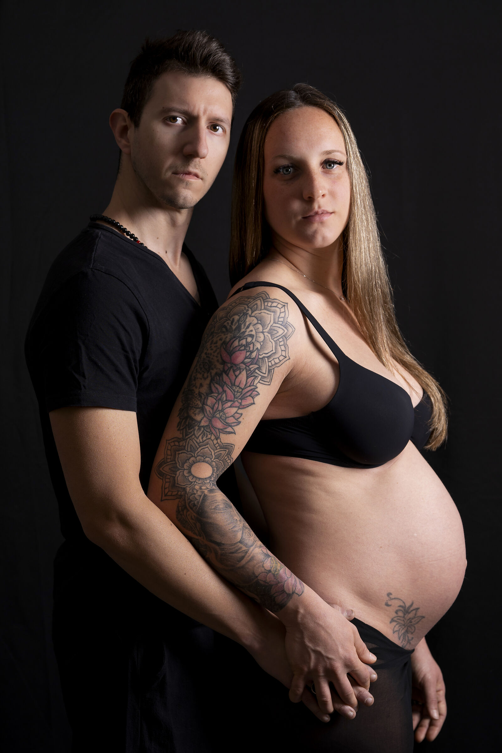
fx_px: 1276
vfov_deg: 32.9
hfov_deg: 22.3
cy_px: 376
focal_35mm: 61
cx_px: 251
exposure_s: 1/200
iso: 64
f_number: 5
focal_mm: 61
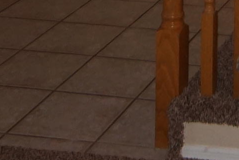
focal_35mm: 137
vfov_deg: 8.6
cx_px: 410
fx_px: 910
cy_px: -294
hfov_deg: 13.6
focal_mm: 16
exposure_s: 1/160
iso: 800
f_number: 3.5
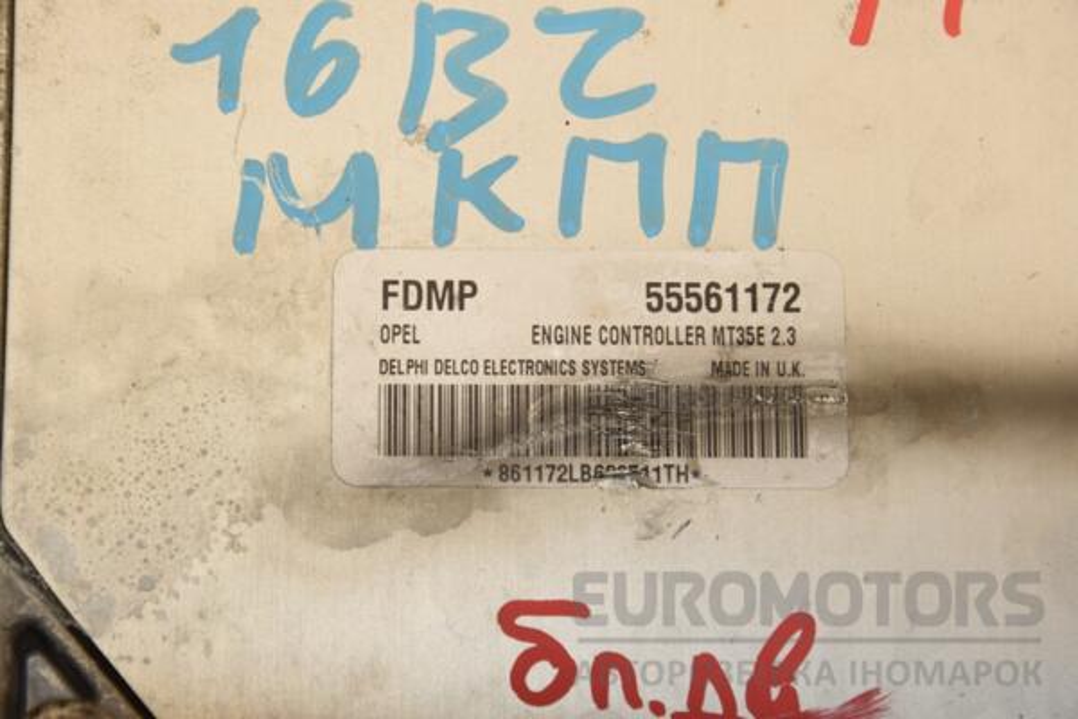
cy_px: 360
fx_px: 4716
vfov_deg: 8.7
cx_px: 539
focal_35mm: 158
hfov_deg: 13.0
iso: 800
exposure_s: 1/200
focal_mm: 105
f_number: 10
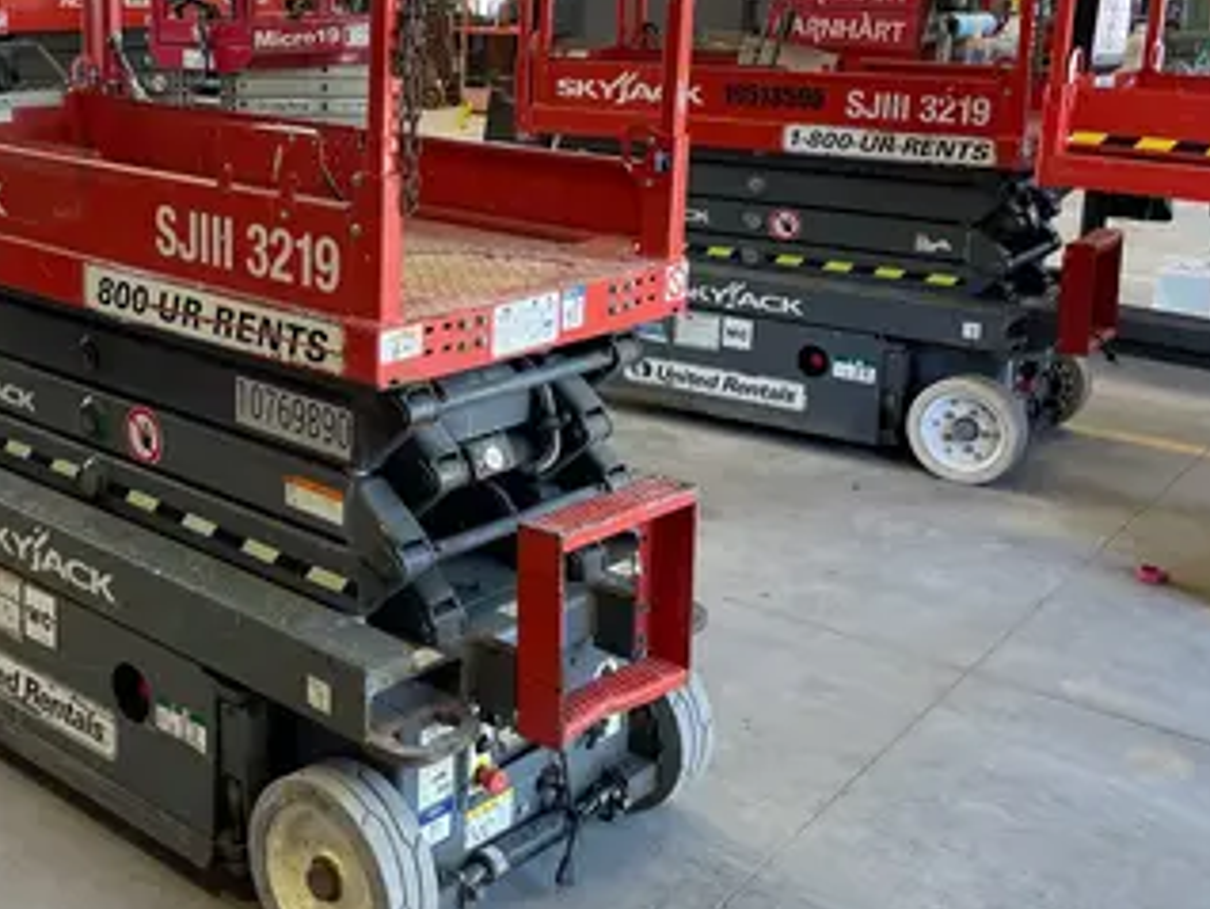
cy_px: 302
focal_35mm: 45
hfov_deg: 41.0
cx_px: 323
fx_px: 1574
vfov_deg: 32.0
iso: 80
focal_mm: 4.2
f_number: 1.6
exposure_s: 1/121
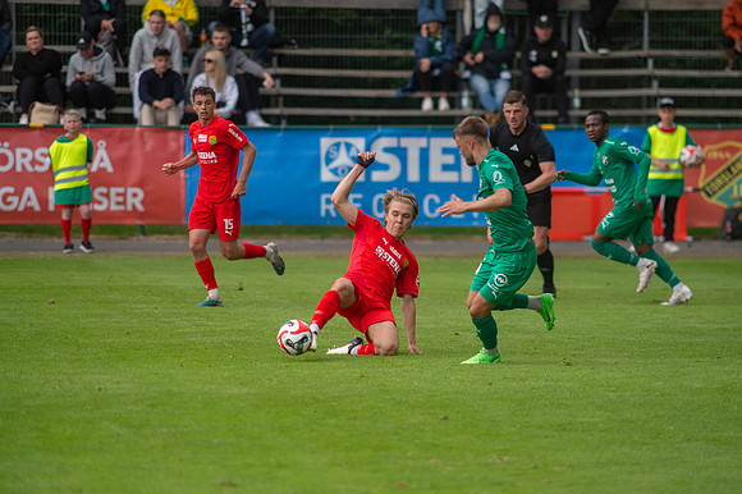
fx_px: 8651
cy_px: 247
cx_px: 371
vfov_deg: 3.3
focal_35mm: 420
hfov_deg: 4.9
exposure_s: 1/1600
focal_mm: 420
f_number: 4
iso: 900
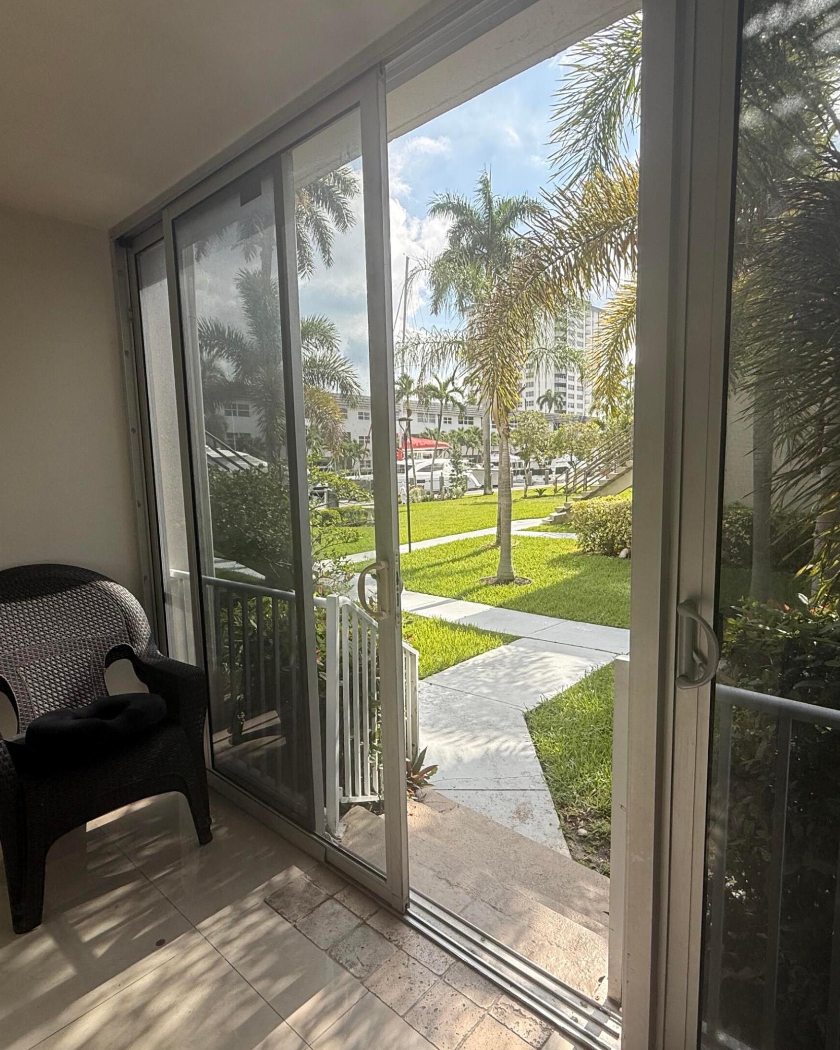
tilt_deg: -6.4
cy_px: 534
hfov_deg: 70.8
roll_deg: +1.1
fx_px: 590
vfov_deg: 83.3
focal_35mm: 19
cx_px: 428
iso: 50
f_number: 2.2
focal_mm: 2.22
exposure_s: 1/770
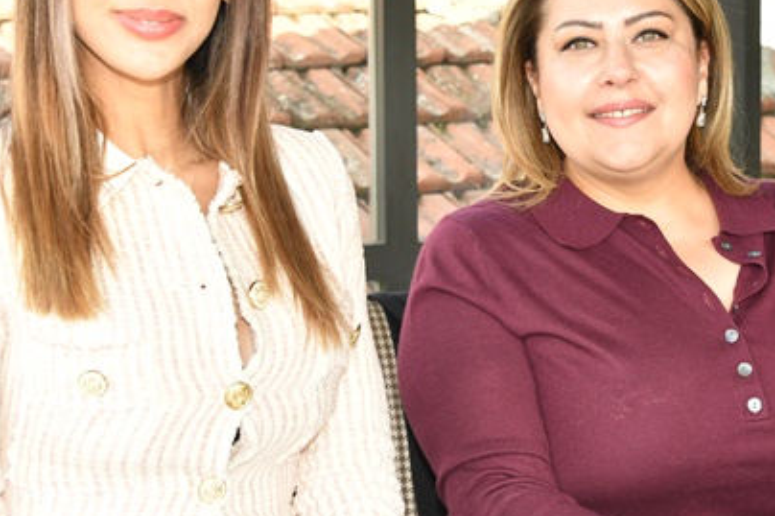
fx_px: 2388
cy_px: 195
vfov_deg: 12.3
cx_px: 610
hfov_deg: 18.3
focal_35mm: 111
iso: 640
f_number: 7.1
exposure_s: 1/200
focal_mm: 56
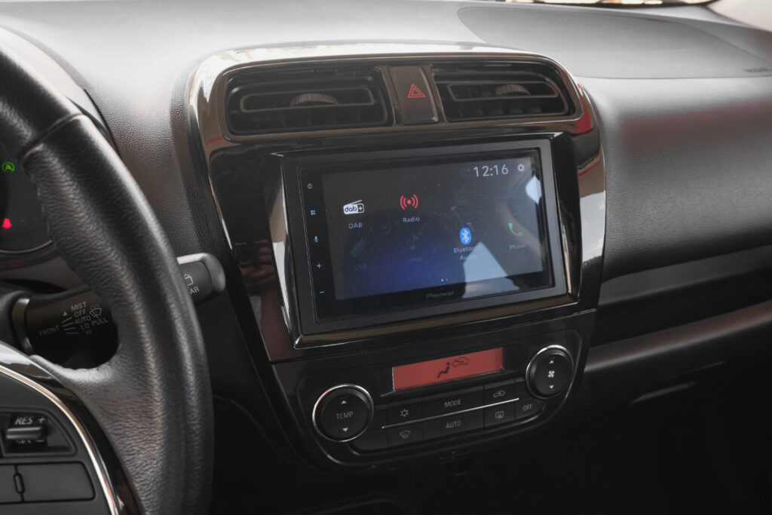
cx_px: 386
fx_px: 708
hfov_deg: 57.2
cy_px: 258
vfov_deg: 40.0
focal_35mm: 33
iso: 2000
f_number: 9
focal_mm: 22.1
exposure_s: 1/100
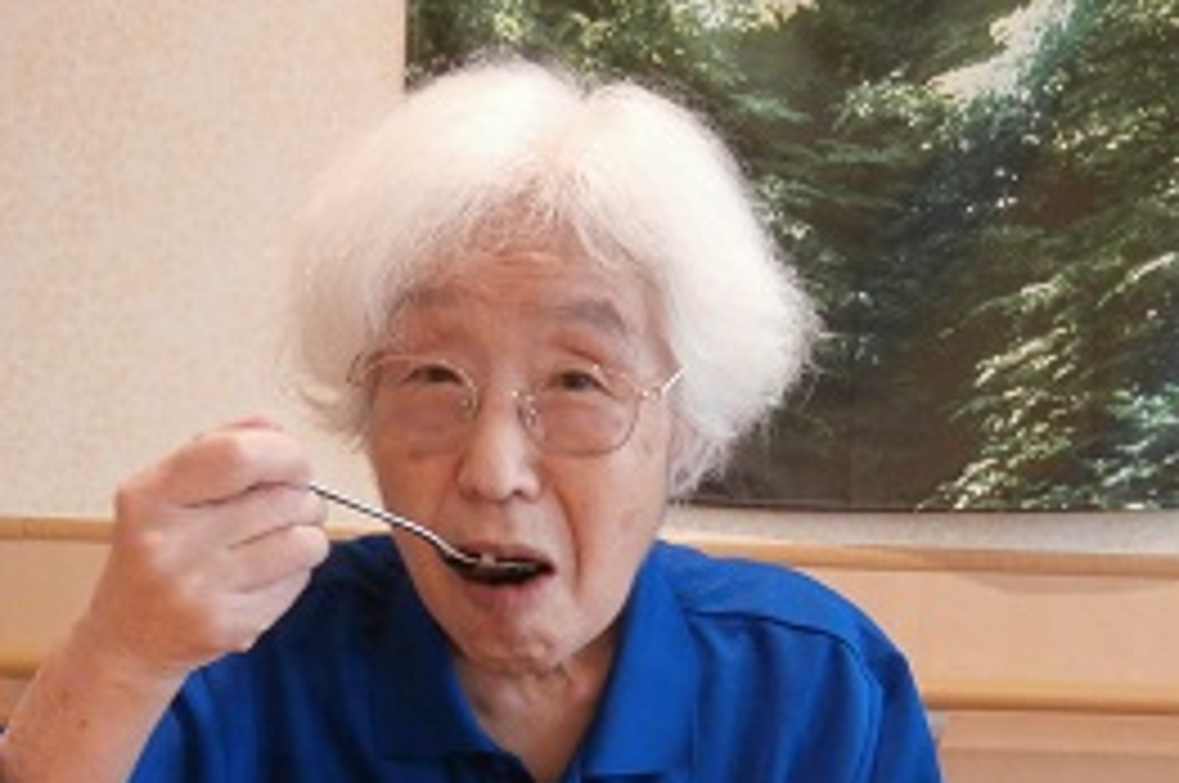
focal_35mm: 44
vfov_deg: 29.2
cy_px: 711
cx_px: 551
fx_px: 1439
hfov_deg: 44.5
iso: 400
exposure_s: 1/30
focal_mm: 4.2
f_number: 3
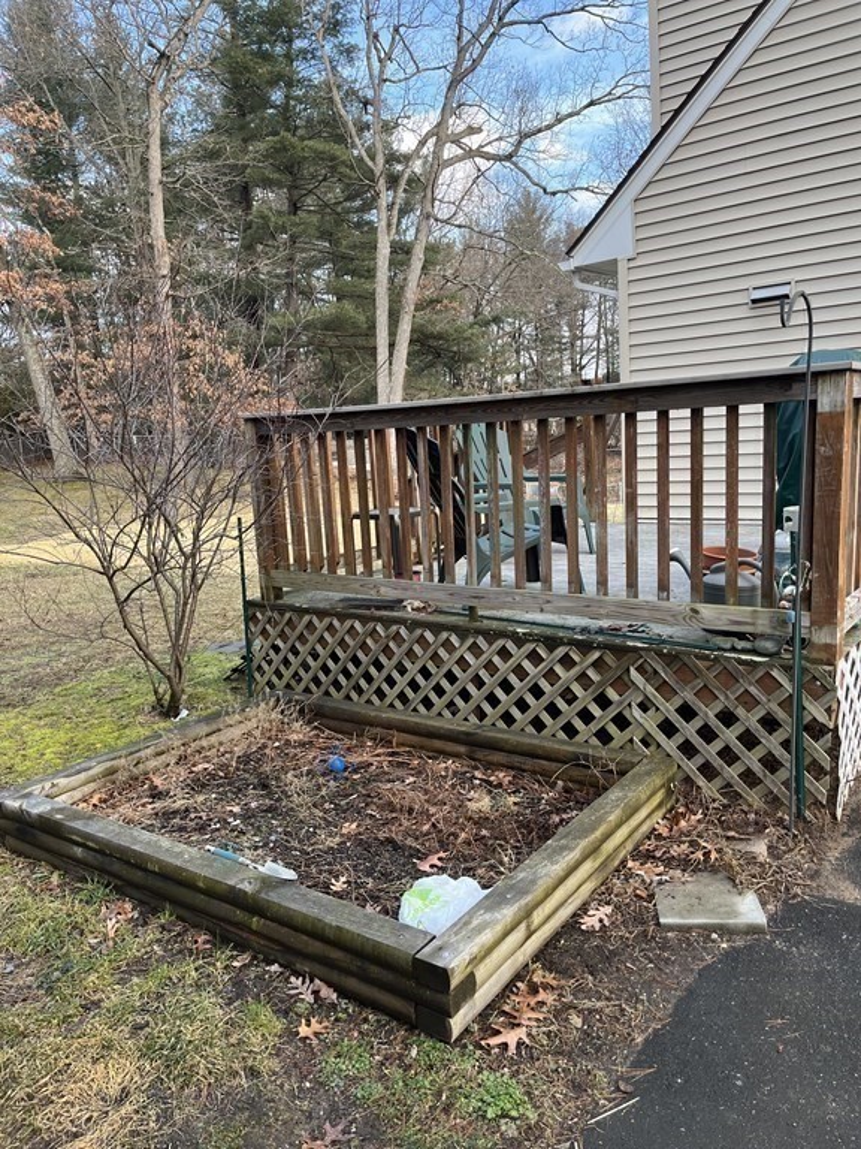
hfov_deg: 53.1
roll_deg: +3.9
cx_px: 430
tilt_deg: -9.8
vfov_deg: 67.3
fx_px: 862
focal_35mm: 26
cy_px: 574
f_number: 1.6
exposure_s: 1/281
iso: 50
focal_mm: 5.1
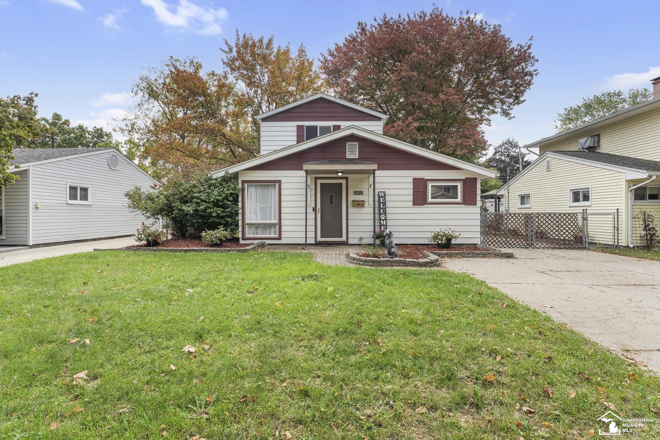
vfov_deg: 69.8
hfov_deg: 92.6
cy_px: 220
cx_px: 330
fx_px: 315
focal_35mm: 17
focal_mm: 17.2
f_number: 8
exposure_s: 1/500
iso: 500
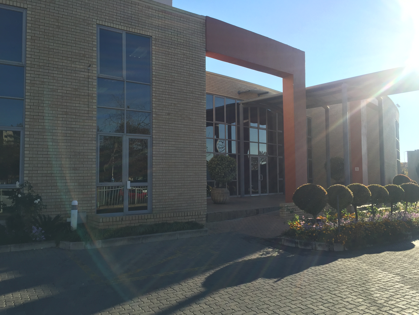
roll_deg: -0.4
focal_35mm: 29
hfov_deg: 61.7
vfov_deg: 48.2
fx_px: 351
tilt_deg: -0.2
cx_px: 210
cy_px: 158
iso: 32
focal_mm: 4.15
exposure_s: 1/1130
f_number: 2.2
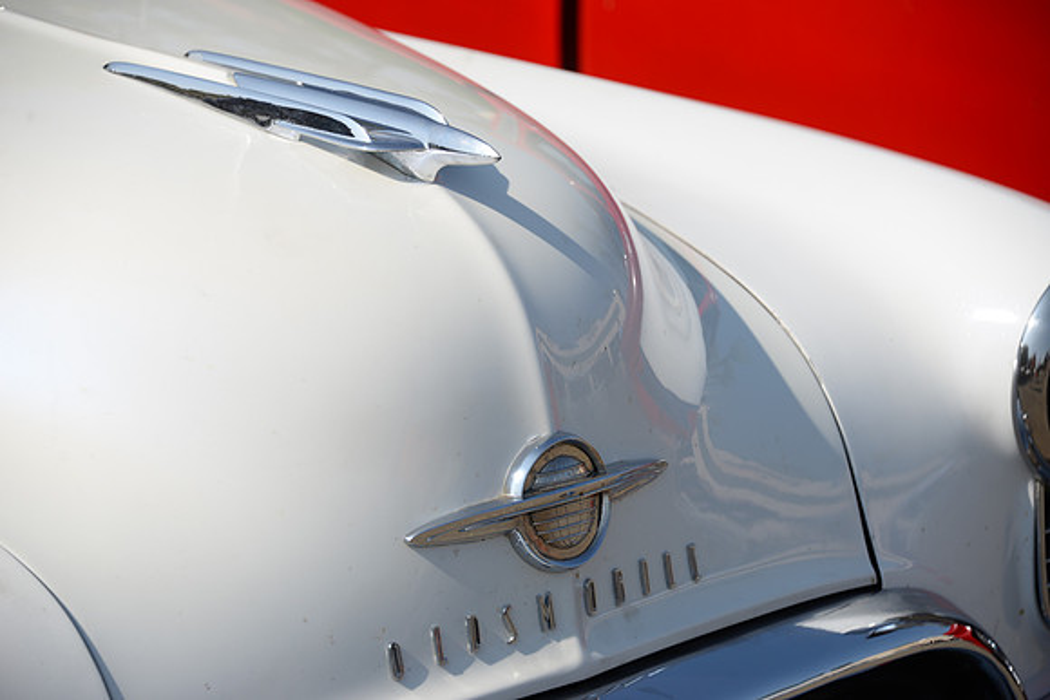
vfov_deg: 9.2
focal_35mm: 150
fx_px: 4376
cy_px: 350
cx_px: 525
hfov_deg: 13.7
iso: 100
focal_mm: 150
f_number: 5.6
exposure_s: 1/640
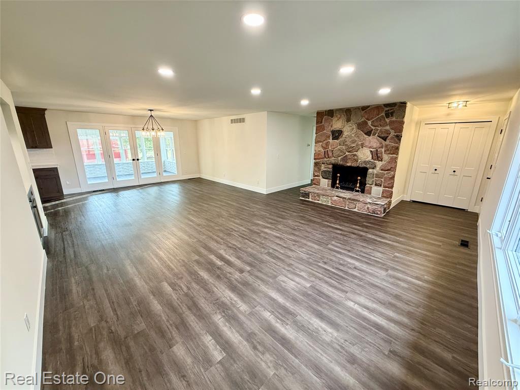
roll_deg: -0.3
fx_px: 210
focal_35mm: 14
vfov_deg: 85.7
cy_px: 195
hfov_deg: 102.1
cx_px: 260
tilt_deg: -14.9
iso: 200
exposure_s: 1/60
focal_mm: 2.22
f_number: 2.2
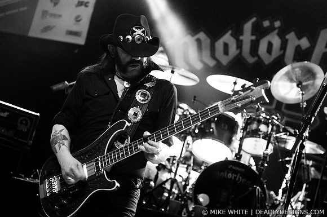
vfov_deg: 13.0
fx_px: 952
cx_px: 164
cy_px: 108
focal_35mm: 105
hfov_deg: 19.5
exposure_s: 1/60
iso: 1000
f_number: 2.8
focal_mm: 70
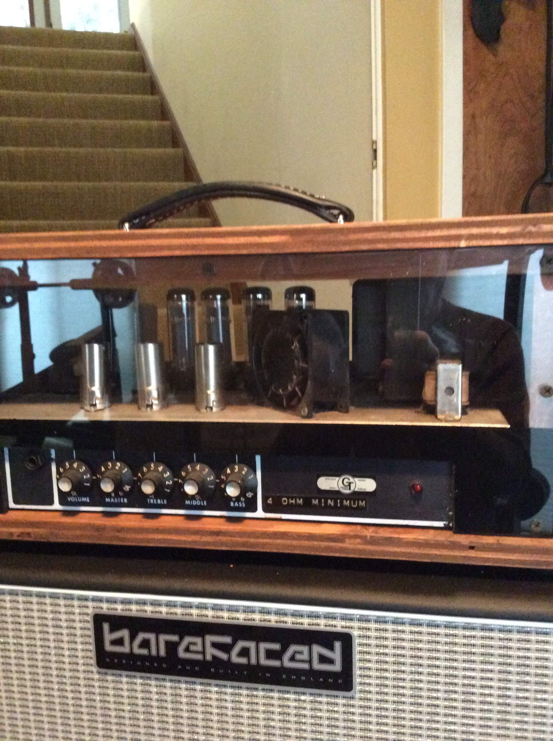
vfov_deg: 56.9
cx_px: 276
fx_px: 683
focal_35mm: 32
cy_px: 370
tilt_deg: -9.1
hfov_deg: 44.1
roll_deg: +1.2
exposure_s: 1/15
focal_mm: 3.3
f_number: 2.4
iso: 640
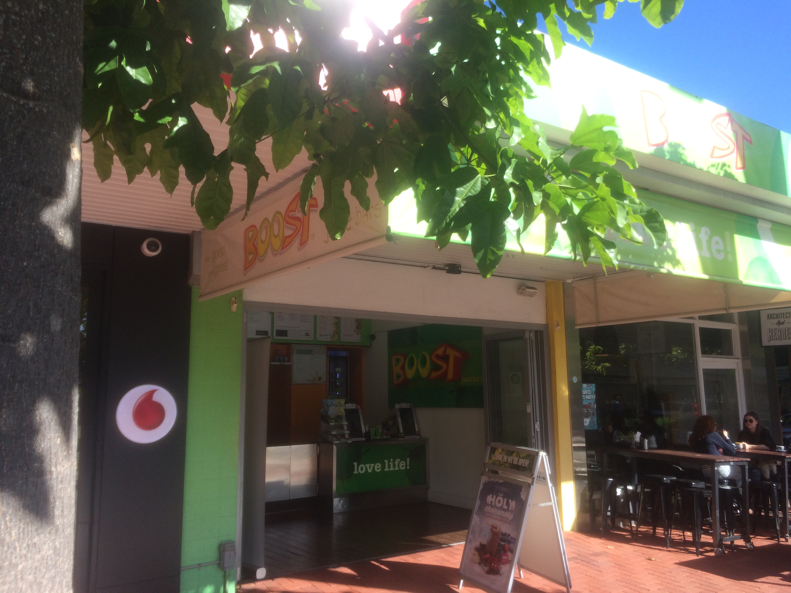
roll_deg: +2.3
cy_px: 296
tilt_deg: +8.1
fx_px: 663
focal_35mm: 29
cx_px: 396
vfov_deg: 48.2
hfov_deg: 61.7
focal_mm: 4.15
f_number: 2.2
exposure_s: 1/746
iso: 32
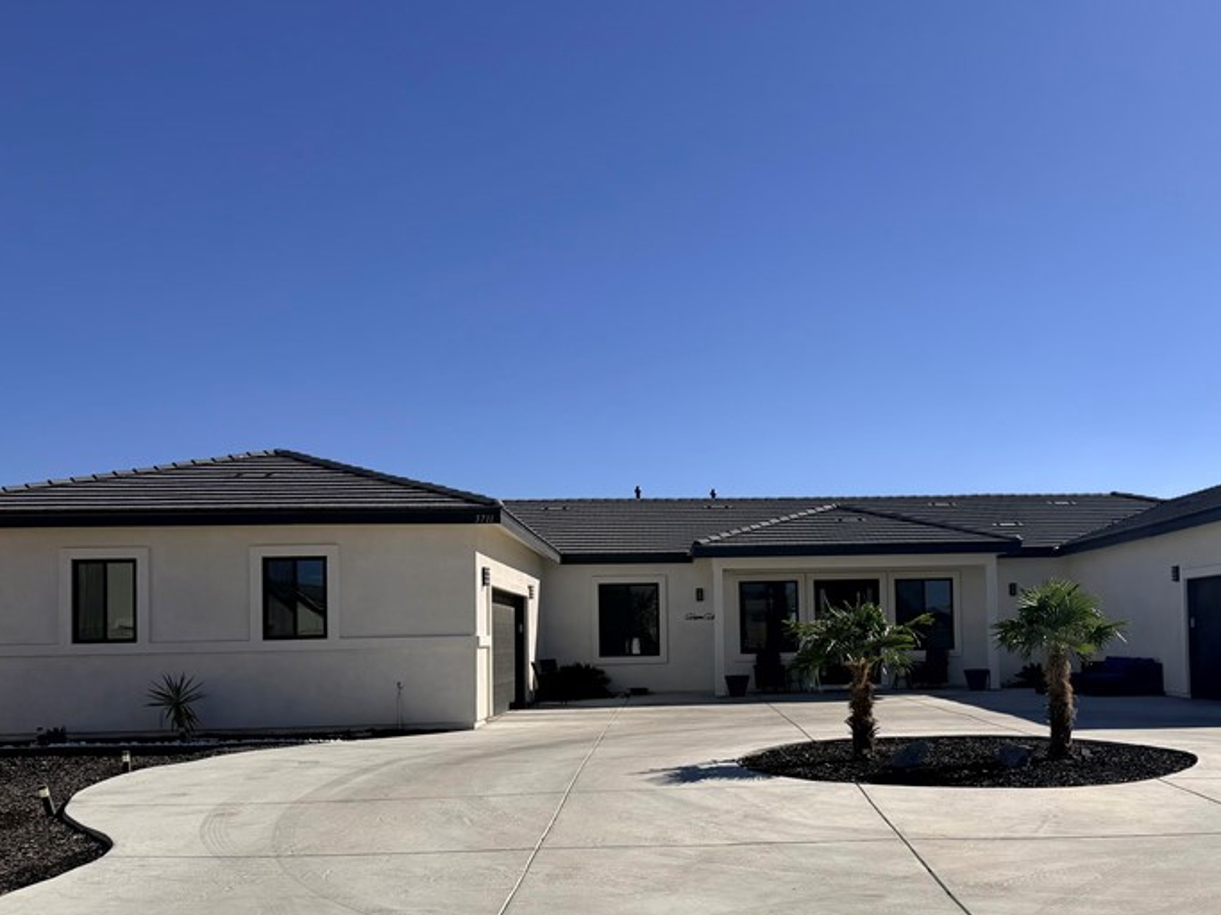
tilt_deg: +0.6
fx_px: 1270
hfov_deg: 50.7
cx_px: 778
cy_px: 599
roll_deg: +0.8
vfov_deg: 39.2
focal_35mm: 36
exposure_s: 1/10309
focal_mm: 6.76
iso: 80
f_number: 1.78
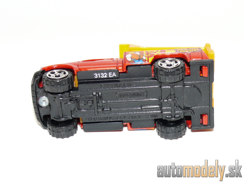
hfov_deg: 24.1
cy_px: 92
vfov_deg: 18.2
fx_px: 571
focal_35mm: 81
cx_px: 122
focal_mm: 11.8
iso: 100
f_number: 4
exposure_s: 1/30
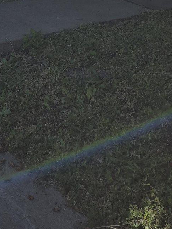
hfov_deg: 18.0
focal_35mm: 82
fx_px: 543
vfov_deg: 20.1
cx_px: 71
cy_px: -127
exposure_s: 1/644
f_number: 1.8
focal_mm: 5.4
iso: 25
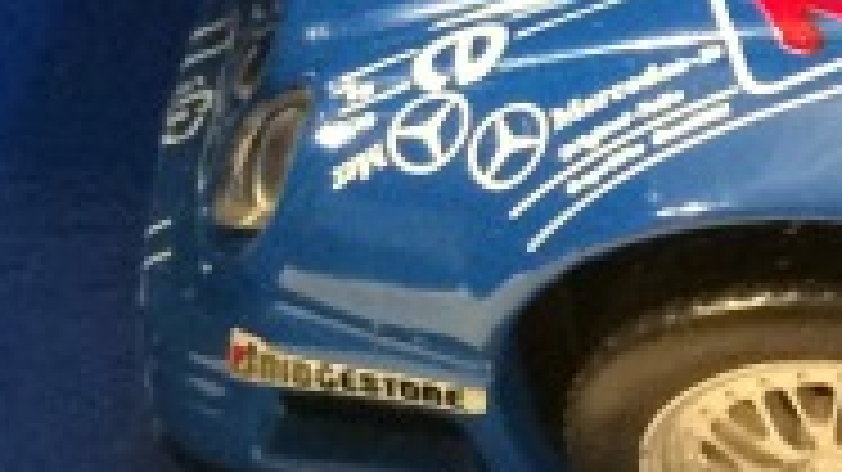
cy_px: -333
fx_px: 3861
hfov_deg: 10.6
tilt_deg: -45.1
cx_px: 2026
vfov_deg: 6.9
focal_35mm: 173
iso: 250
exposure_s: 1/25
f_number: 2.2
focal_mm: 4.15
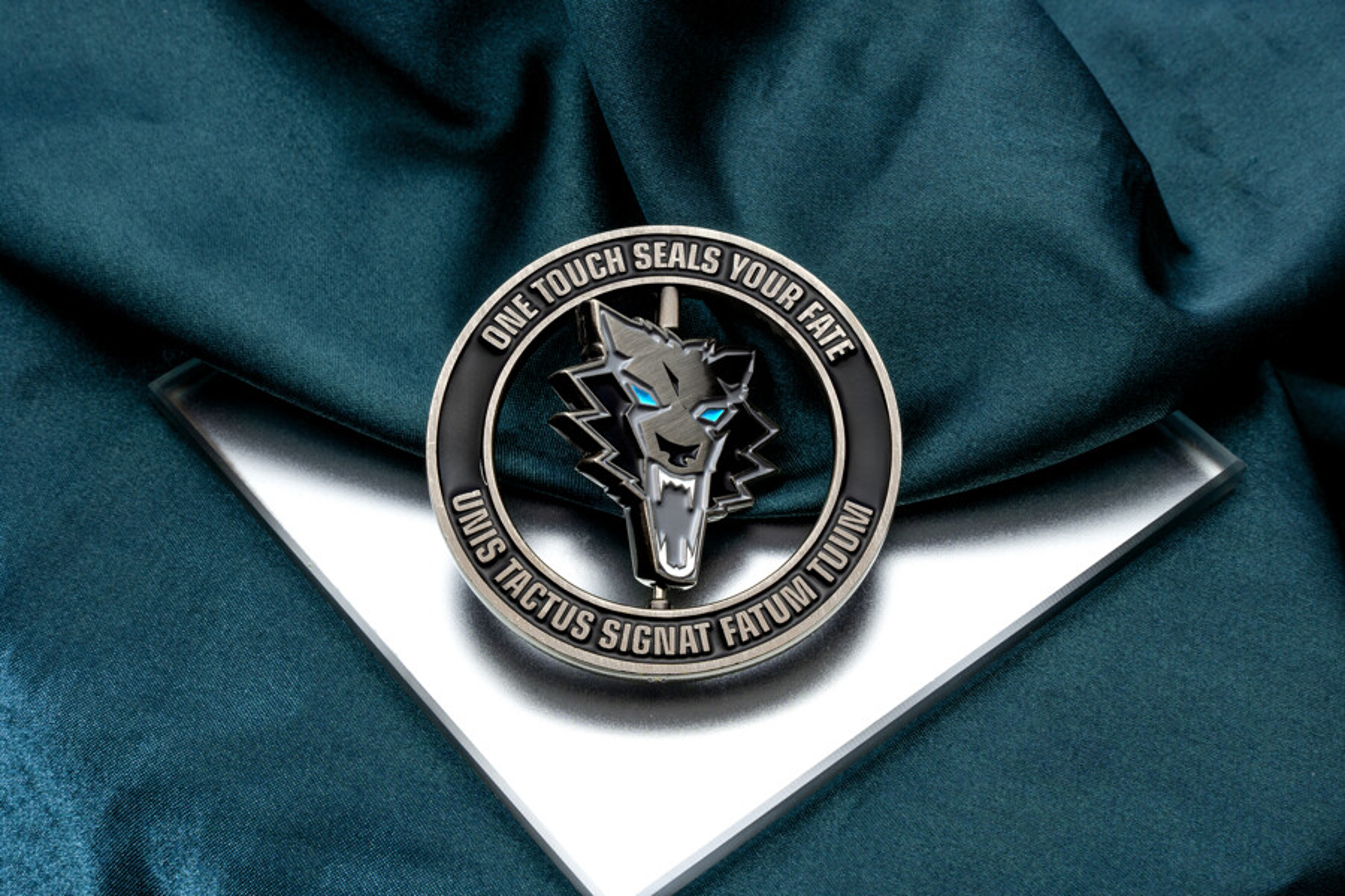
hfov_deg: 28.8
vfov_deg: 19.5
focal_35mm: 70
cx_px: 672
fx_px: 2615
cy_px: 448
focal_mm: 70
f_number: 22
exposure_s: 1/15
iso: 200
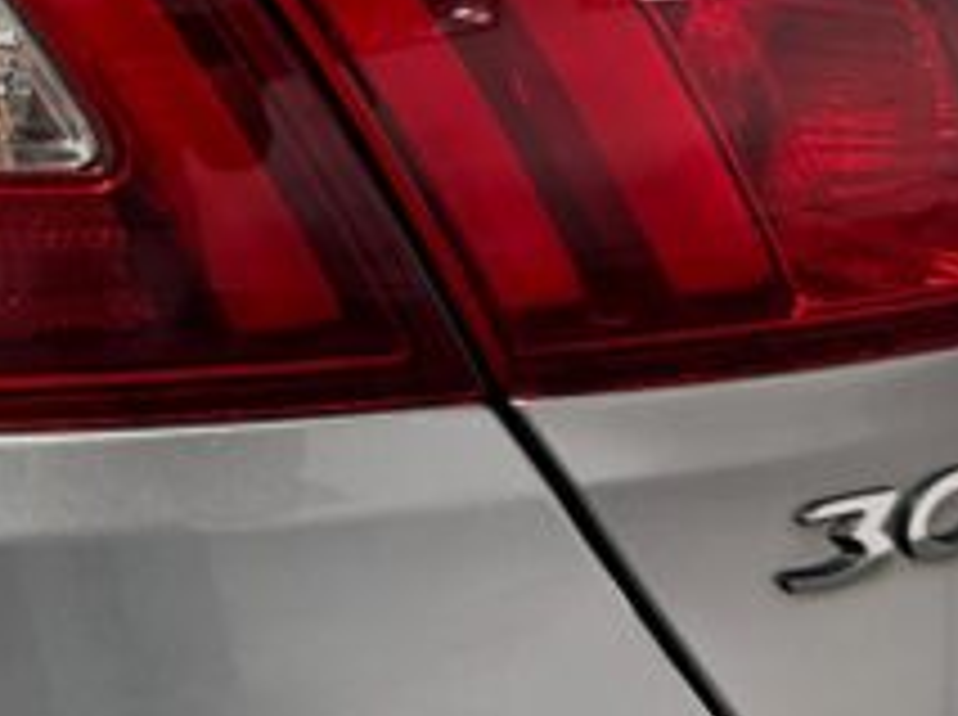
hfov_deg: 26.7
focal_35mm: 70
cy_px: 70
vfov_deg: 20.5
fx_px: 1934
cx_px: 58
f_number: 1.78
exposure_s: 1/60
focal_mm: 6.76
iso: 320
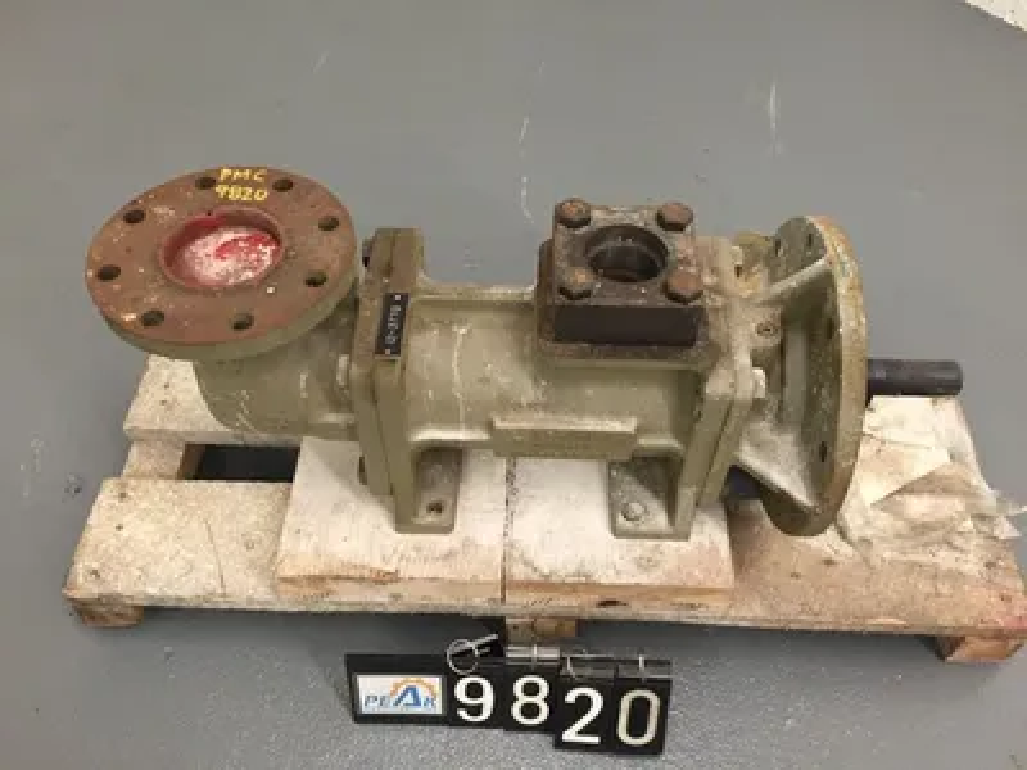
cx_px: 514
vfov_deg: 48.2
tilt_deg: -52.0
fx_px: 860
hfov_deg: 61.7
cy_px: 385
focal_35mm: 29
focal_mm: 4.15
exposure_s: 1/30
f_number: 2.2
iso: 100
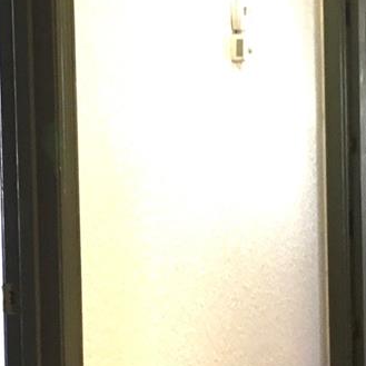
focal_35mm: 100
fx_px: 1196
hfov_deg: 17.4
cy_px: 140
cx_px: 189
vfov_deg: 17.4
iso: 125
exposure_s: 1/30
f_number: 2.4
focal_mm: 3.3
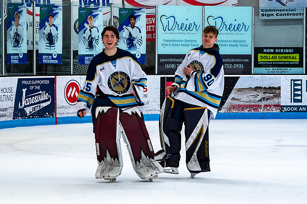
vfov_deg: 7.3
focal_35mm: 188
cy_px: 80
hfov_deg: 10.9
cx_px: 141
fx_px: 1603
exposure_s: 1/320
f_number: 4.5
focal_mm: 70
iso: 800
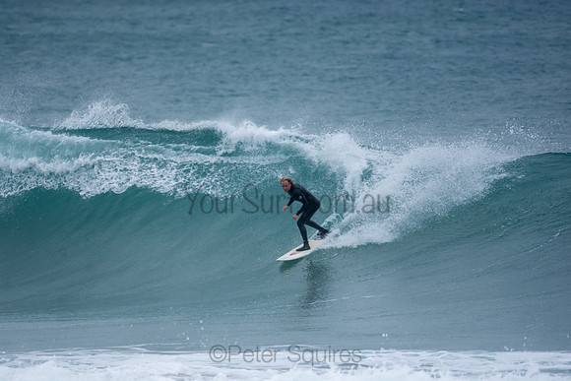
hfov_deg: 2.7
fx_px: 11898
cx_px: 286
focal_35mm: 750
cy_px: 190
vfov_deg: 1.8
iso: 360
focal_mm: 500
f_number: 5.6
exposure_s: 1/1250
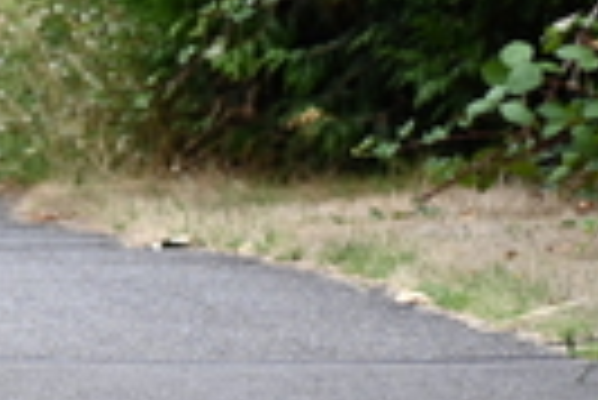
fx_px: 13752
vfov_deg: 1.7
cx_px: -454
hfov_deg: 2.5
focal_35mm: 827
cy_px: -285
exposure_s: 1/320
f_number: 6.3
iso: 400
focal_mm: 200
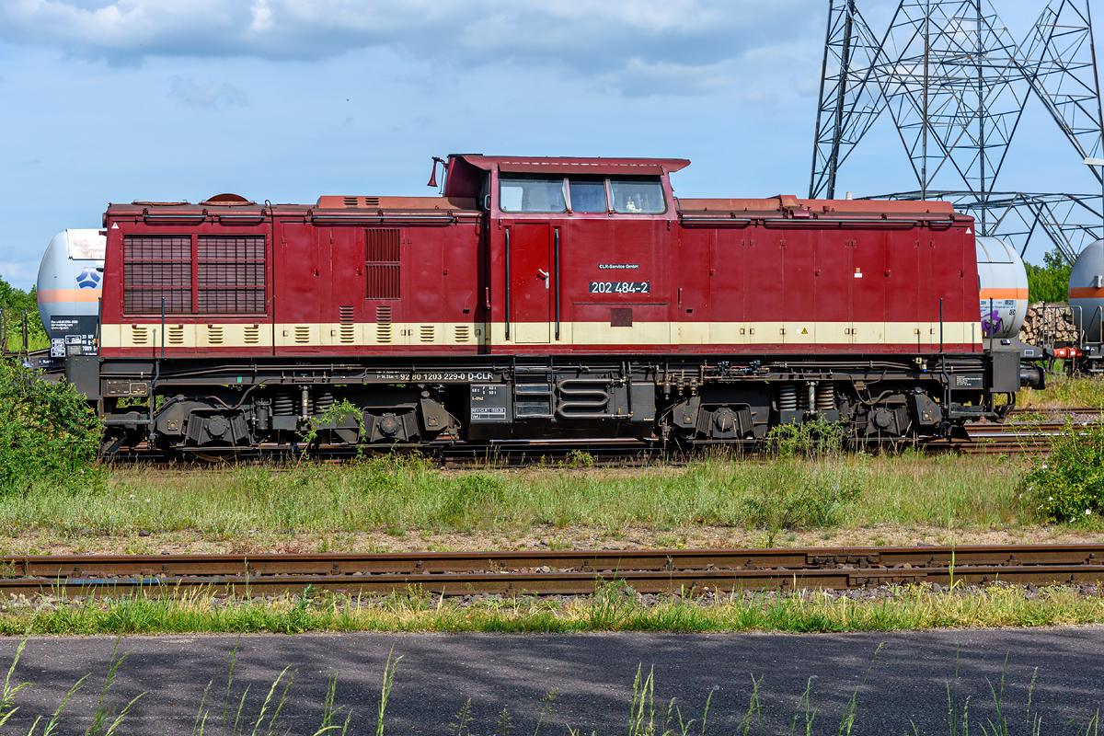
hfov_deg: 35.1
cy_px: 368
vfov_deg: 23.8
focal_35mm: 57
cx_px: 552
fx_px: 1748
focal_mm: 38
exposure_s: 1/1000
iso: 200
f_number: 8
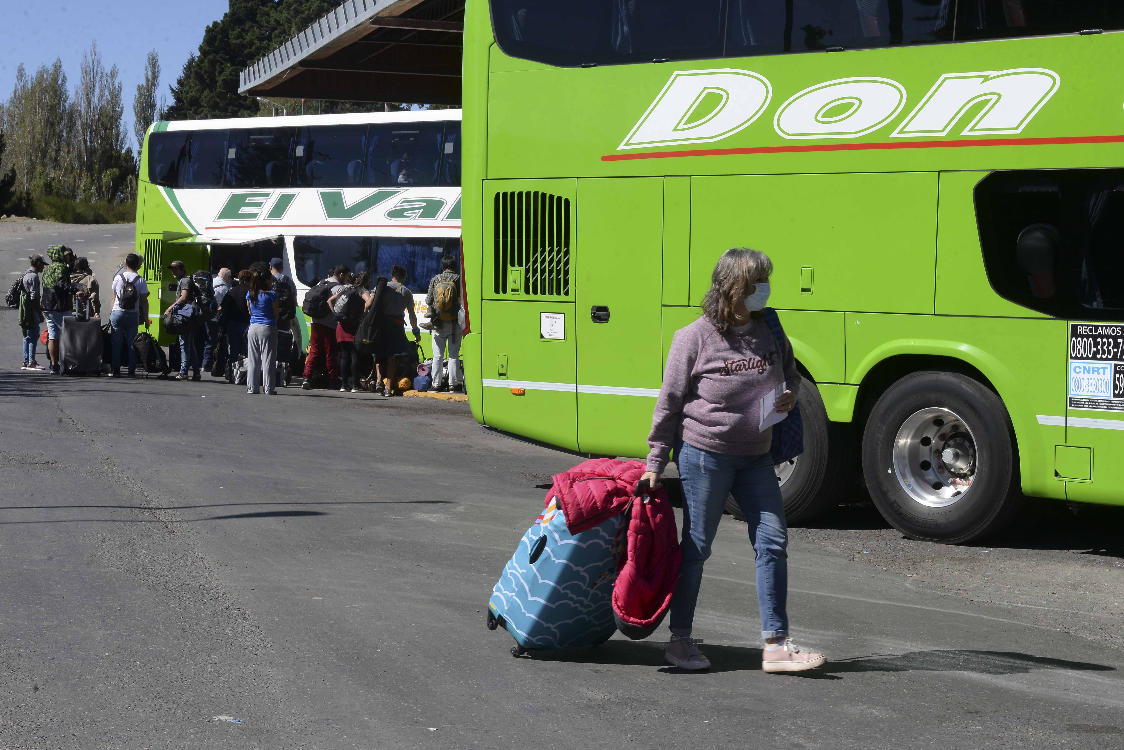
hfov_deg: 32.4
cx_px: 562
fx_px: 1936
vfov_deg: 21.9
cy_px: 375
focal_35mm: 62
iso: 500
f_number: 22
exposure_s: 1/320
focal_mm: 62
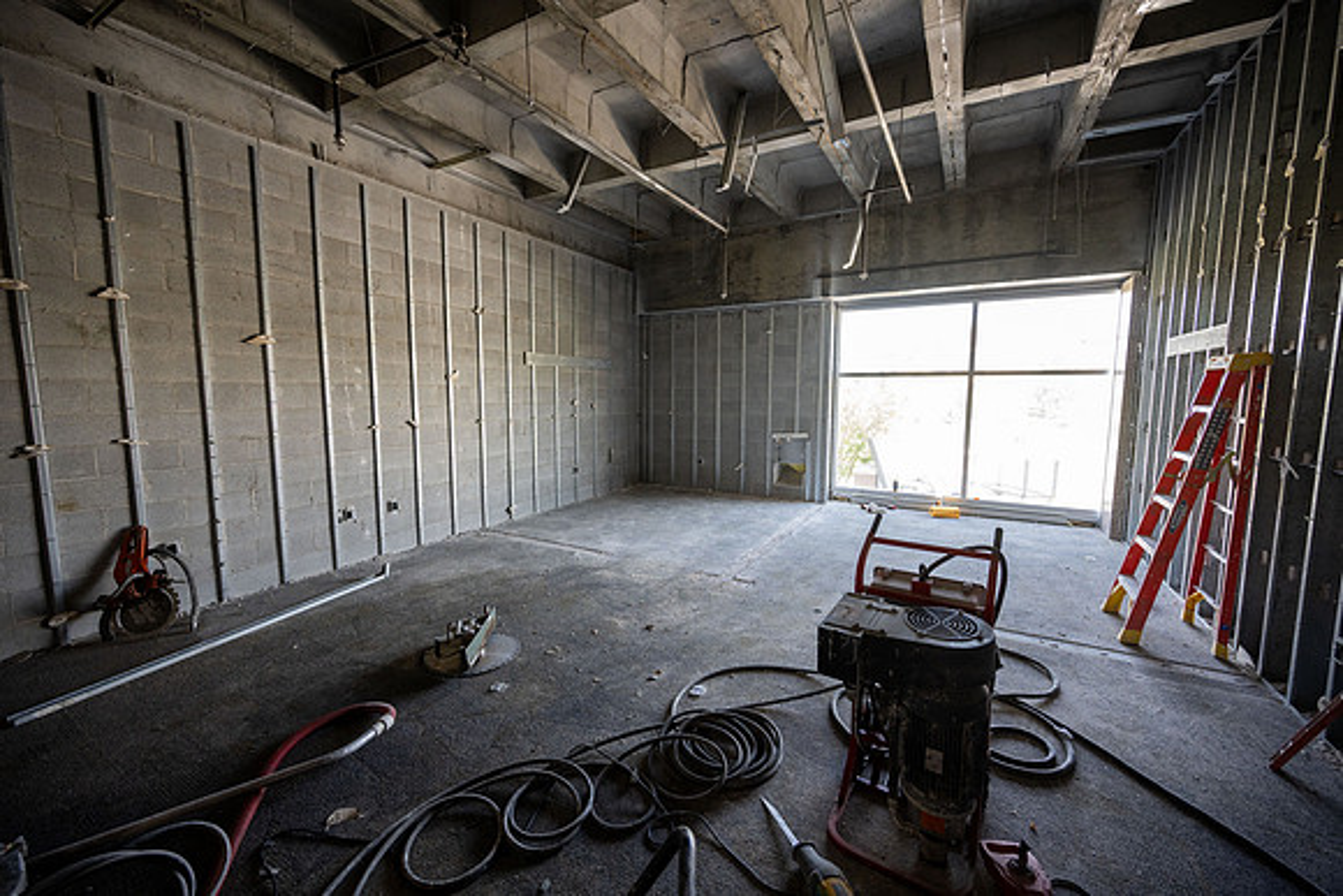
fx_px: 522
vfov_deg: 81.2
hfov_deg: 104.2
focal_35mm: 14
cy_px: 448
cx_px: 672
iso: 1000
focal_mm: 14
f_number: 4
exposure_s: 1/100
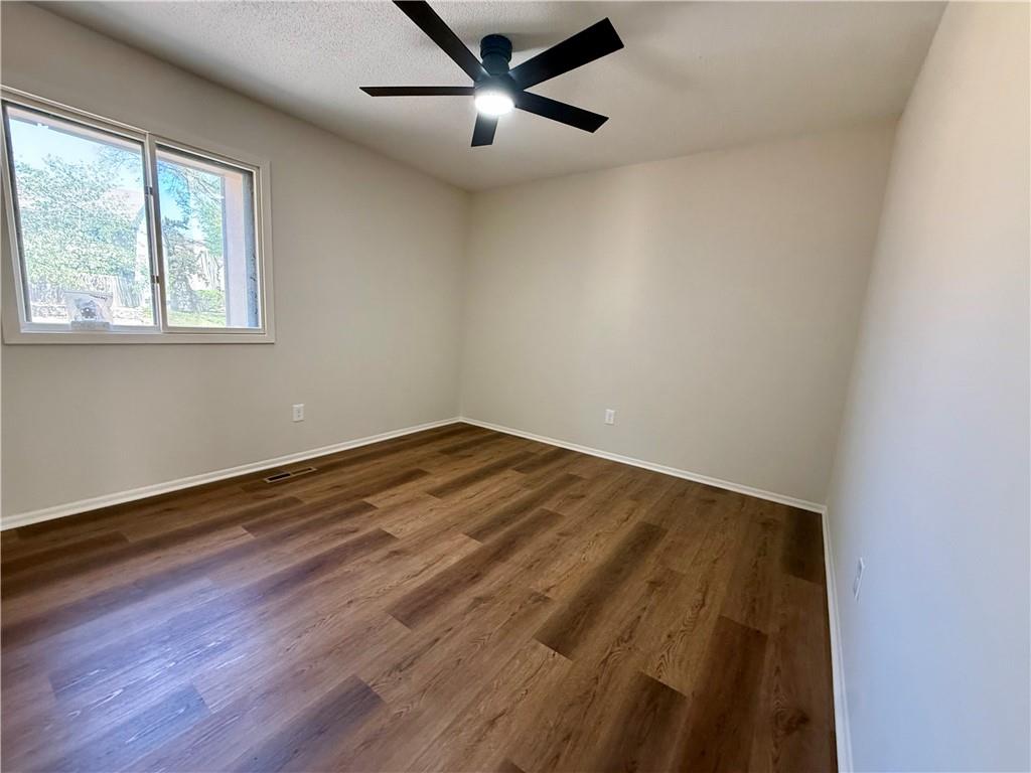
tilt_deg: -8.0
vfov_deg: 85.7
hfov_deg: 102.1
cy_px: 386
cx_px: 516
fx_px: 417
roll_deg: -3.1
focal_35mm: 14
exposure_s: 1/99
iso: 320
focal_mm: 2.22
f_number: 2.2
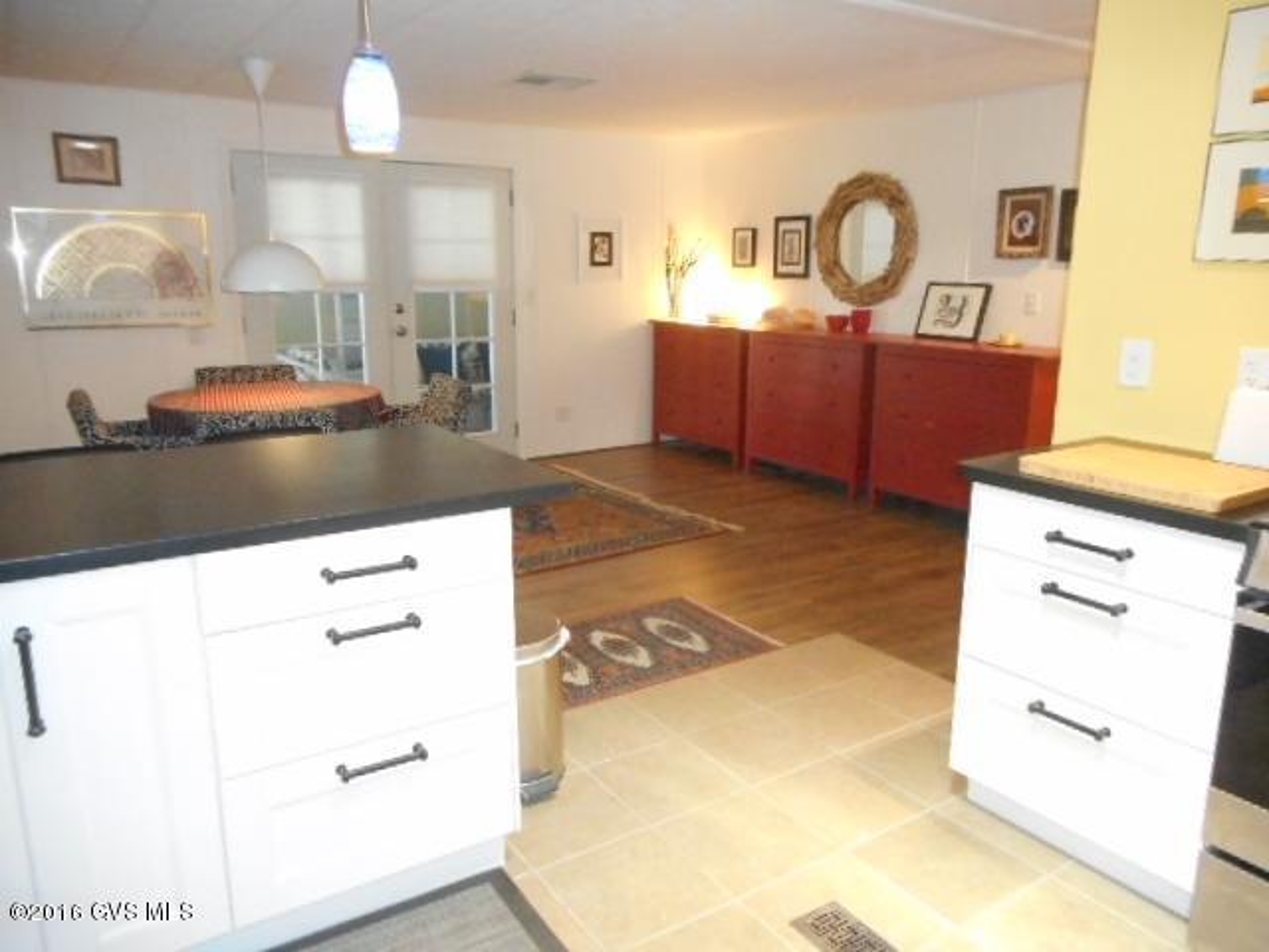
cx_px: 634
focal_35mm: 25
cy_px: 476
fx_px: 916
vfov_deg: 54.9
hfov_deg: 69.4
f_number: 3.7
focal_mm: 4.5
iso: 800
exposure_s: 1/25
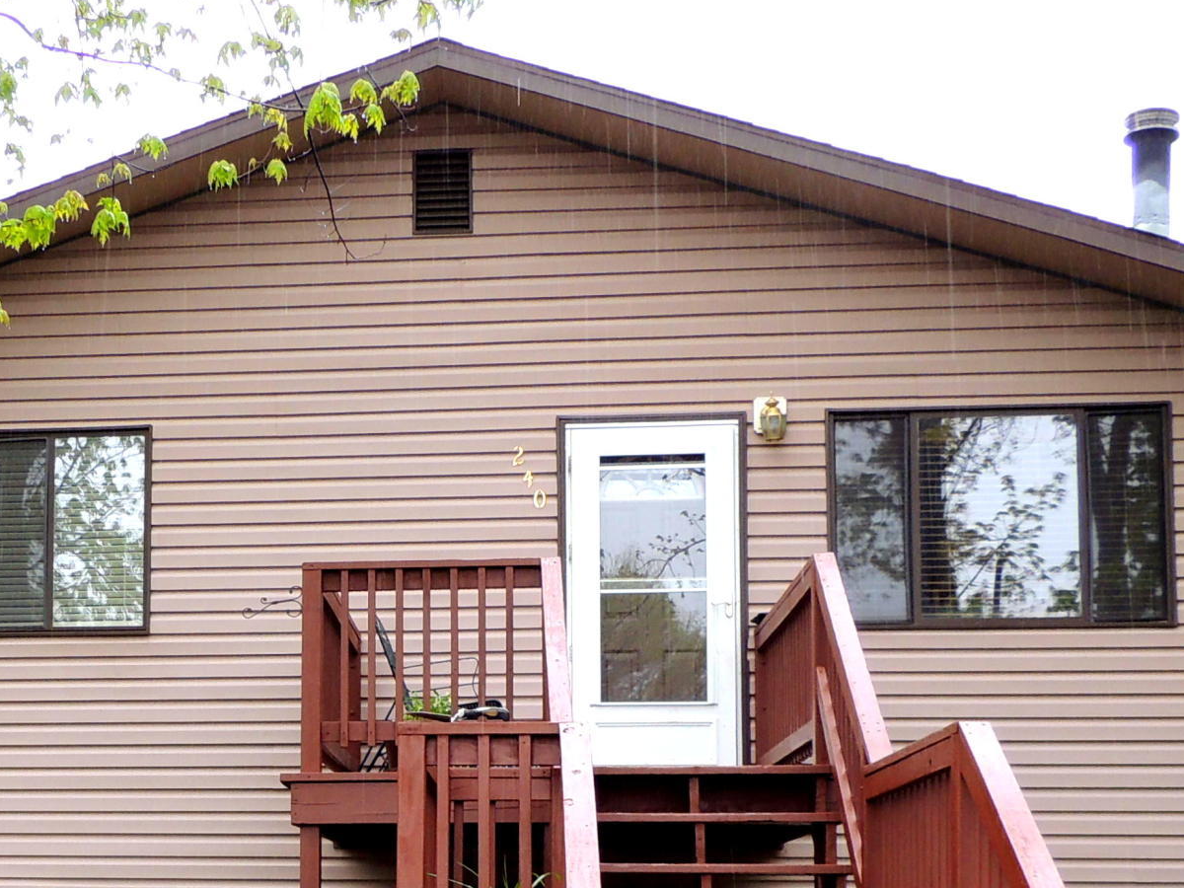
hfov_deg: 31.4
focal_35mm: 60
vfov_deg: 23.8
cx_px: 245
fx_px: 2052
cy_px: 790
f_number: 3
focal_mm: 4.3
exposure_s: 1/80
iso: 100
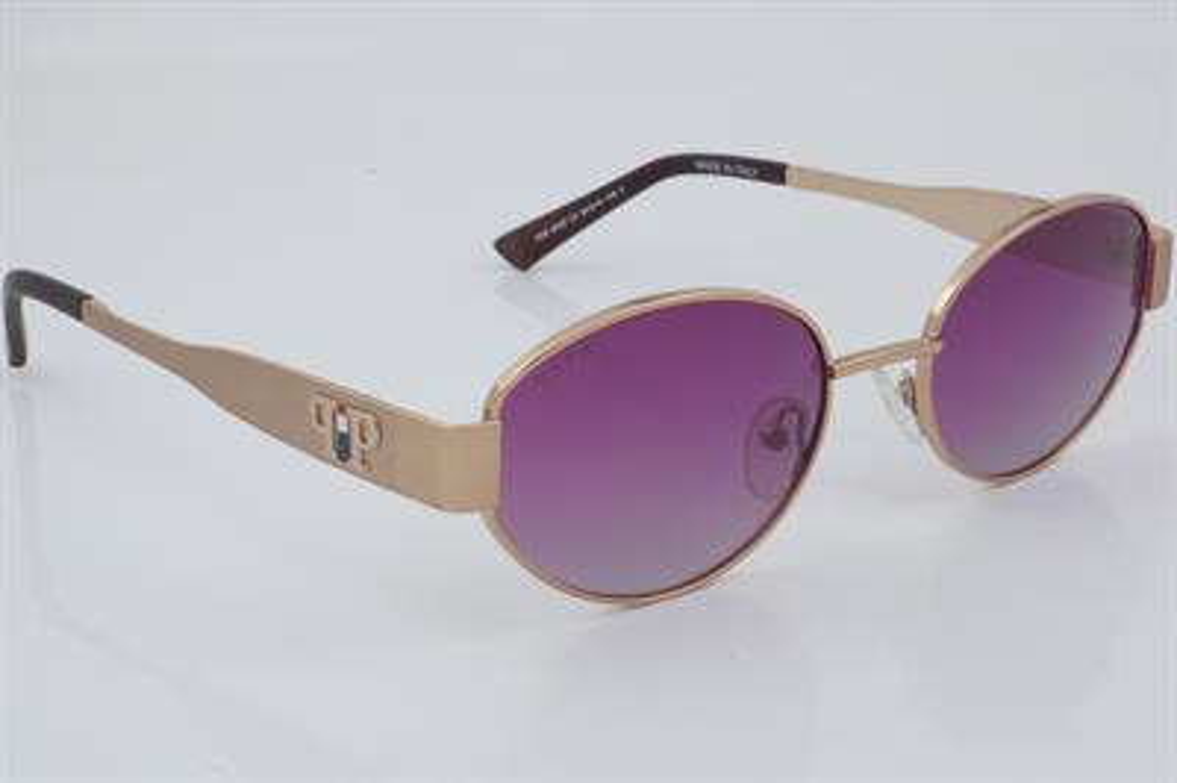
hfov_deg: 27.0
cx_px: 588
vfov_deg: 18.2
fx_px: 2450
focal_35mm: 75
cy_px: 392
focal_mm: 50
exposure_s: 1/3
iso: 100
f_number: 32
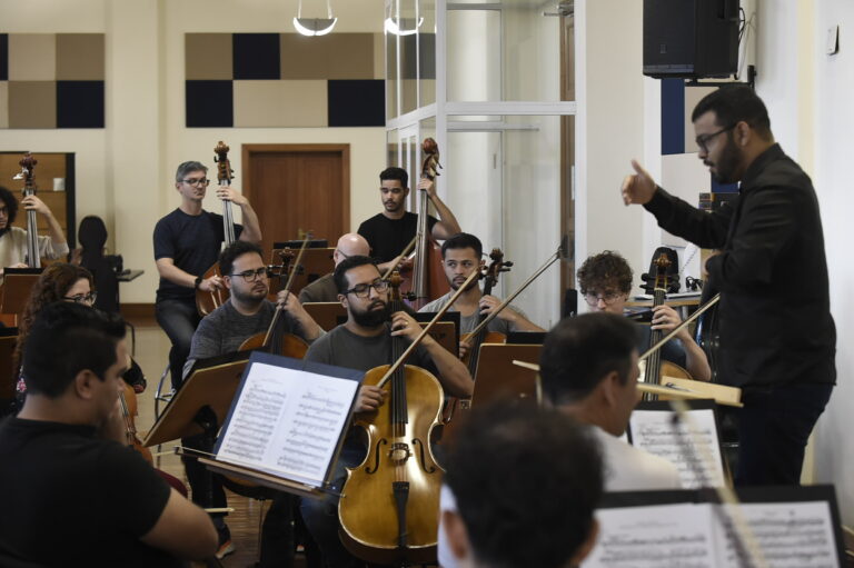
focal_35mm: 75
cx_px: 427
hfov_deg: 27.0
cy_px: 284
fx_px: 1778
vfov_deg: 18.2
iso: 3200
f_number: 5
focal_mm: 75
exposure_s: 1/100
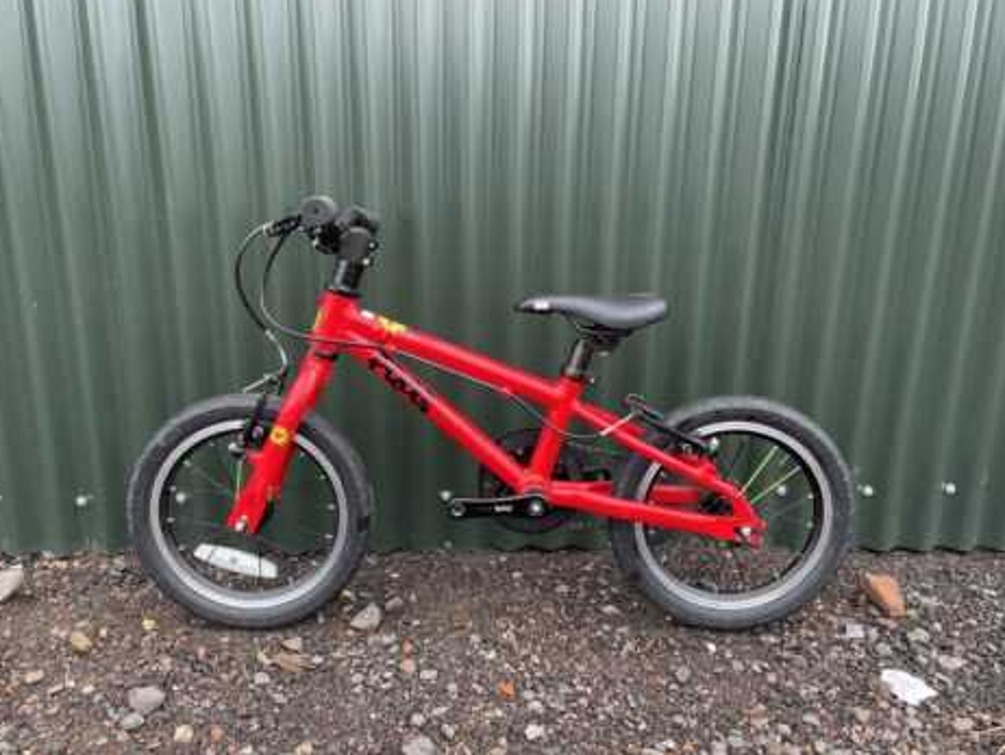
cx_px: 489
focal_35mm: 27
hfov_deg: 65.3
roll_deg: -0.2
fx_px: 784
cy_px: 368
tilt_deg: -16.0
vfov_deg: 51.4
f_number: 1.6
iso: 32
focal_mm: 4.2
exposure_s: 1/344
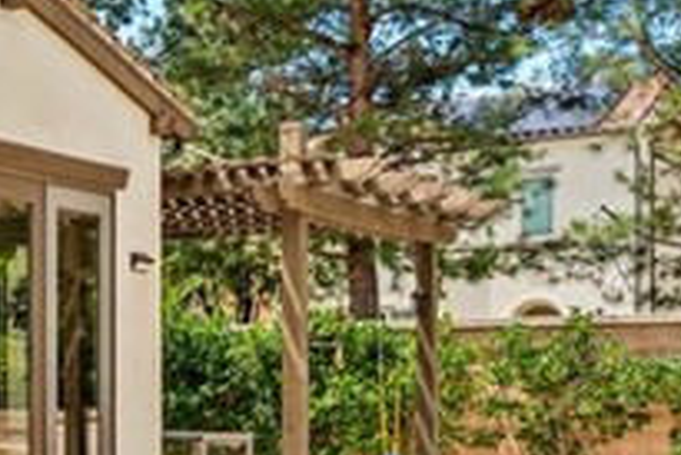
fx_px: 1325
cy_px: 404
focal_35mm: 70
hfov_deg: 23.4
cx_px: -329
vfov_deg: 19.2
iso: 100
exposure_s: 1/100
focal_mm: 14
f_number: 6.3
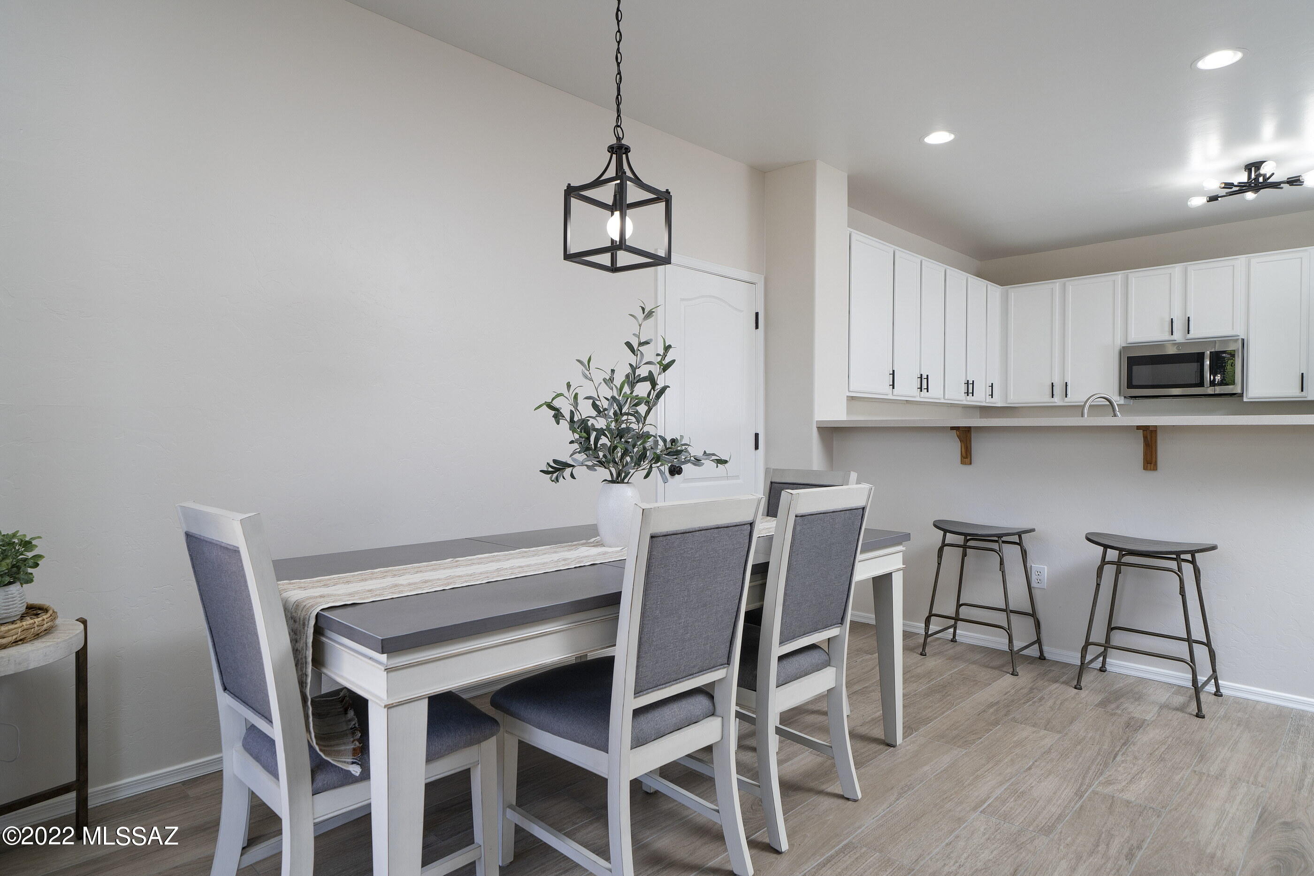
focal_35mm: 19
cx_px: 657
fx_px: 693
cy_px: 438
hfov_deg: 86.9
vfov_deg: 64.5
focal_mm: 19
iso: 200
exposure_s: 1/40
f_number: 7.1
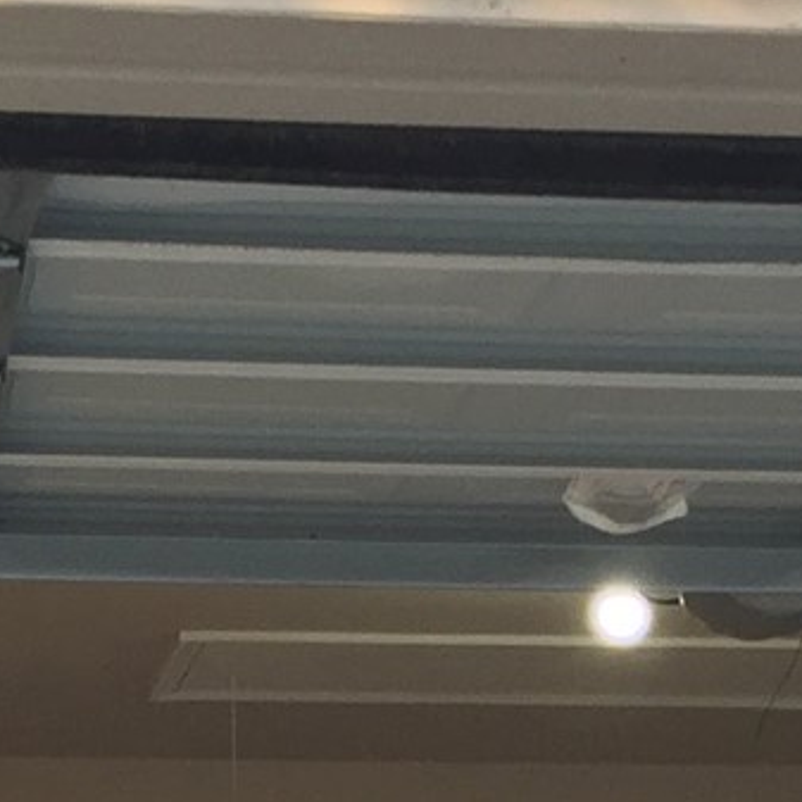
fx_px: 4089
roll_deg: +0.3
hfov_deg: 11.2
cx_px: 381
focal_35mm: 156
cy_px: 1590
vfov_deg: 10.3
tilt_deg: -3.1
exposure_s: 1/40
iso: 40
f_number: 2.2
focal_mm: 4.15
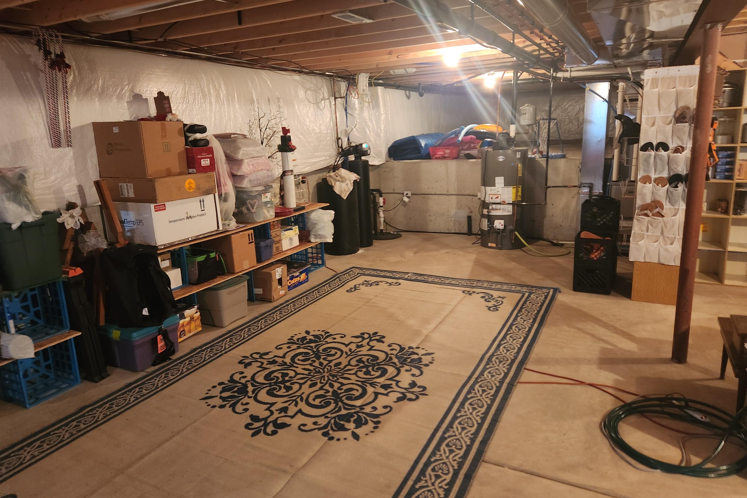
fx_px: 498
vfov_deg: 53.1
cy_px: 234
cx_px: 374
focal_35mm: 24
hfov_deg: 73.7
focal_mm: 5.4
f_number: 1.8
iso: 640
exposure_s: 1/30
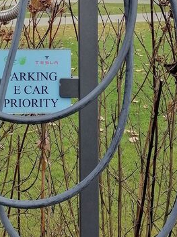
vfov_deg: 22.7
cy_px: 4
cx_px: 43
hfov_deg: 17.7
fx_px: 566
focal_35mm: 83
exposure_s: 1/288
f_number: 1.8
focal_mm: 5.3
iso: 50
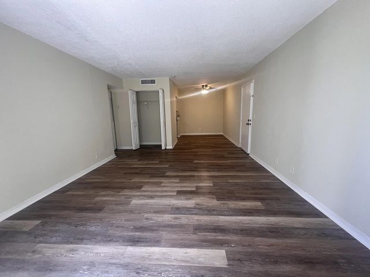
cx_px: 185
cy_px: 138
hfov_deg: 106.2
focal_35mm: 13
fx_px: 139
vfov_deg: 89.9
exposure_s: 1/120
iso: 200
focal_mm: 1.57
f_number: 1.8
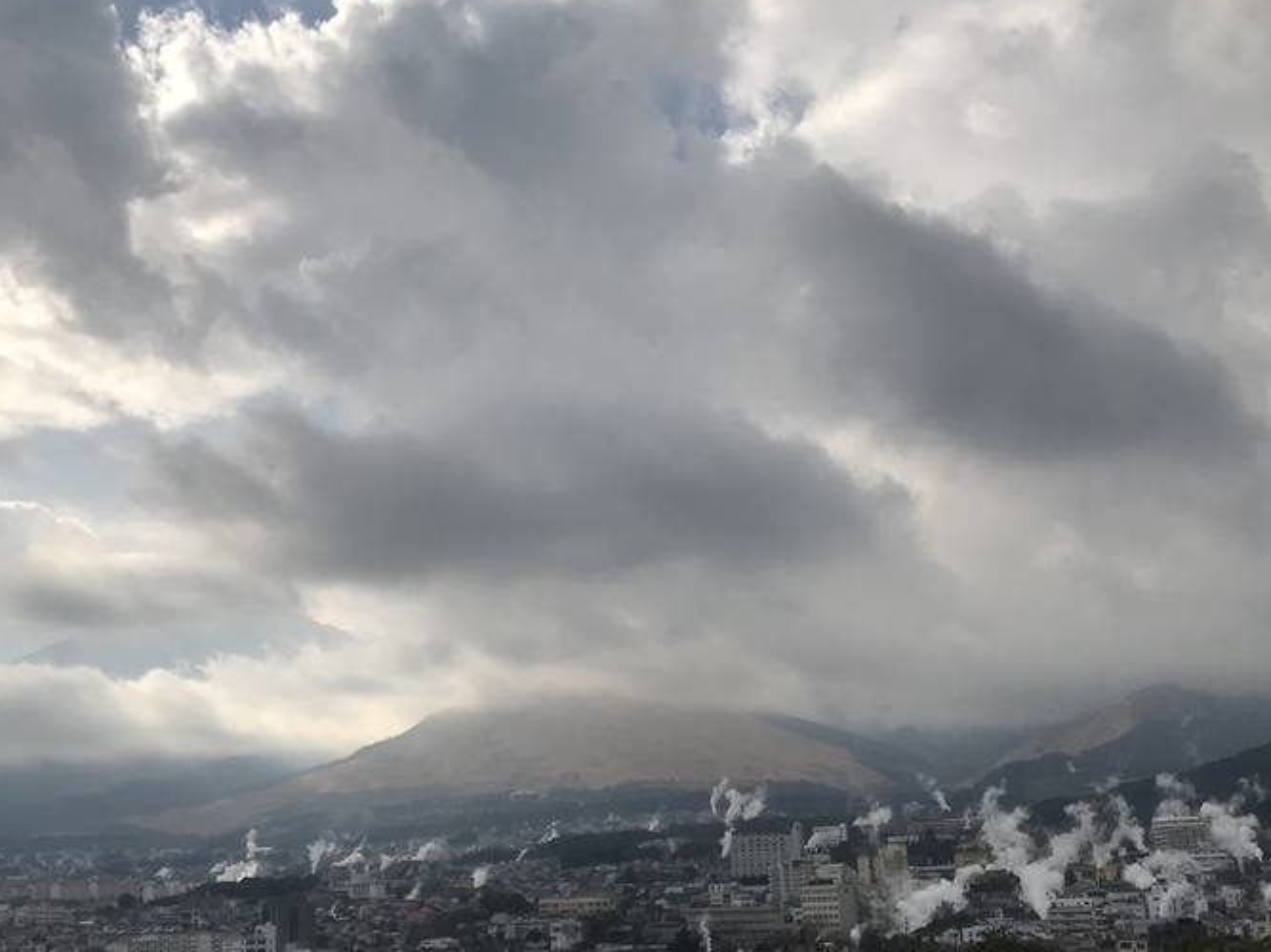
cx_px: 572
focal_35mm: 43
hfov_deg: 43.8
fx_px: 1579
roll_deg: +0.6
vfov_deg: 33.4
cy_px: 586
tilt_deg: +13.1
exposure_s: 1/5051
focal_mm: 3.99
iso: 20
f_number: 1.8
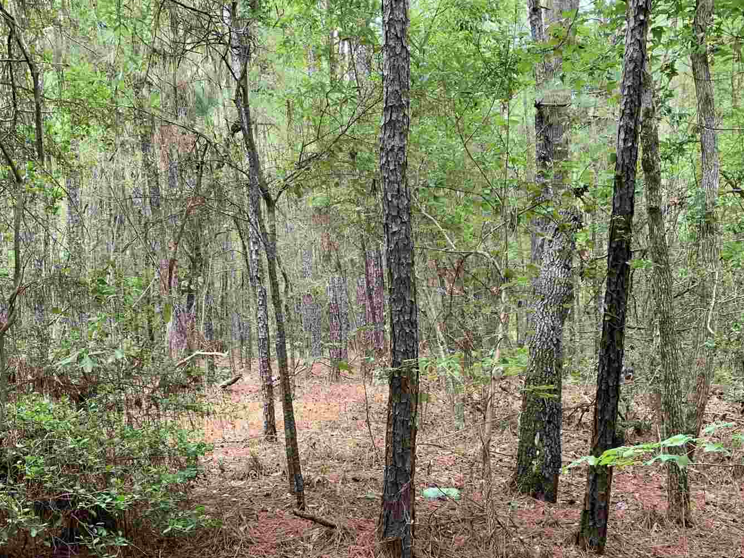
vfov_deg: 35.4
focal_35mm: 40
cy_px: 394
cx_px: 401
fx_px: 860
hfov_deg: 46.8
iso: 80
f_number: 1.8
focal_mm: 4.25
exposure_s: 1/121
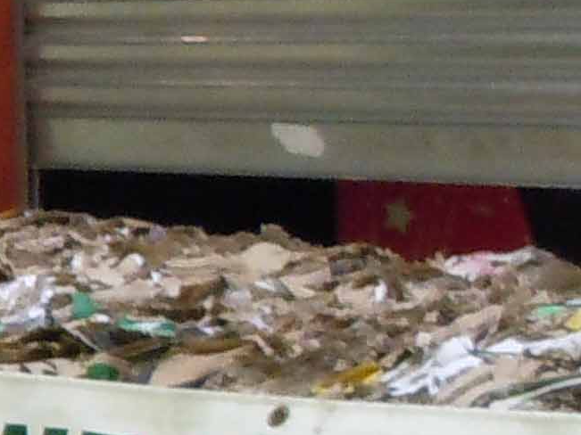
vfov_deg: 7.5
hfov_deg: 9.4
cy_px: 349
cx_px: -547
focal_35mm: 199
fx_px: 3339
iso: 400
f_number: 3.5
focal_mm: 5.4
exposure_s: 1/20
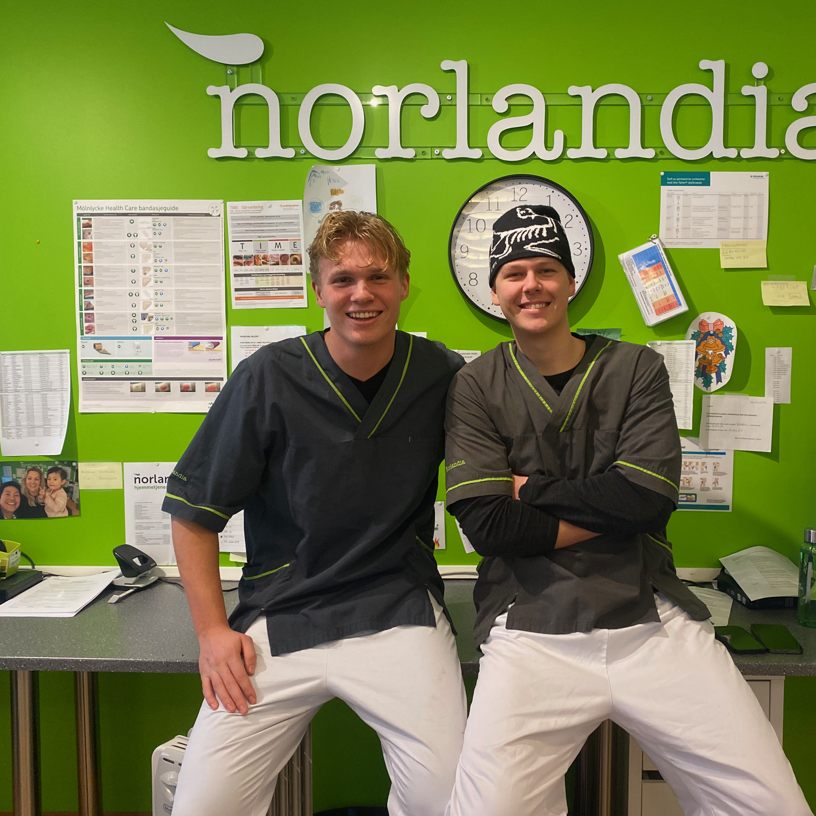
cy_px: 408
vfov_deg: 52.5
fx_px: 827
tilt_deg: -3.1
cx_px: 483
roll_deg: +0.0
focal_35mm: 31
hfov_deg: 52.2
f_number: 1.8
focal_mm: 4.25
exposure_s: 1/50
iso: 200
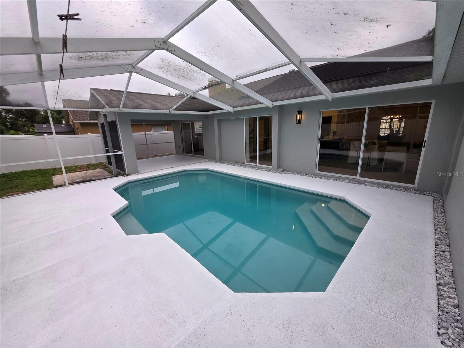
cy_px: 174
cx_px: 232
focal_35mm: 13
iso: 40
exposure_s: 1/634
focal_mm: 2.2
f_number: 1.9
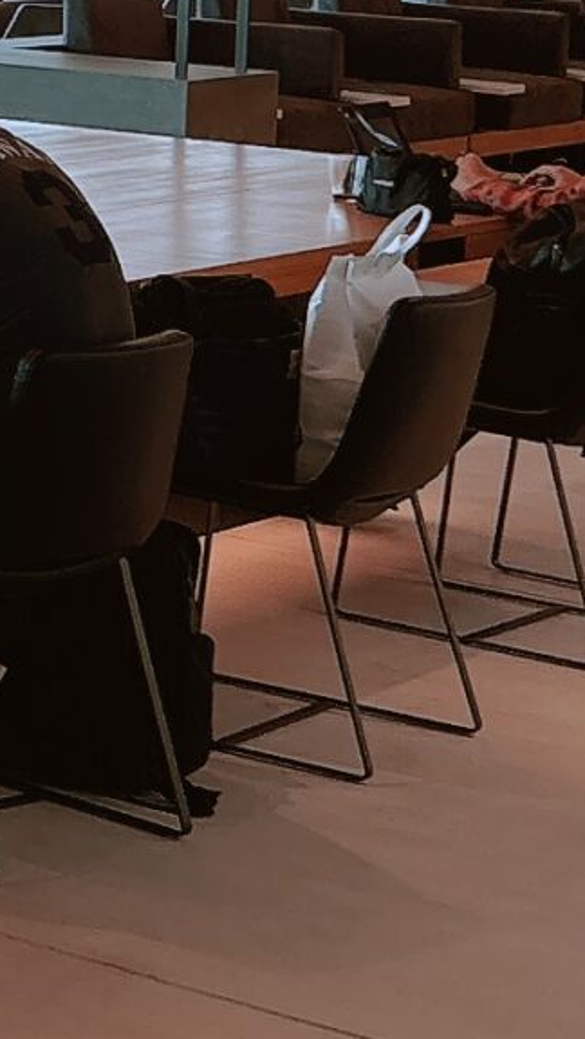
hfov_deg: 7.8
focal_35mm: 126
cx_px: -1369
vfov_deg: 16.4
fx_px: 3475
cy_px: -170
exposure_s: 1/425
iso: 50
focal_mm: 5.96
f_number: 1.6
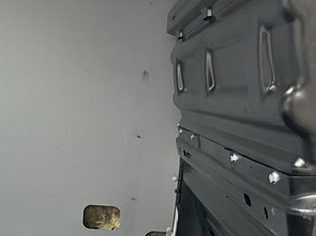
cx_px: -44
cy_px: 209
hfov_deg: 26.4
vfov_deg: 21.5
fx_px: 611
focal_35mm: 67
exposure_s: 1/60
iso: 250
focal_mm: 5.1
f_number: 1.6
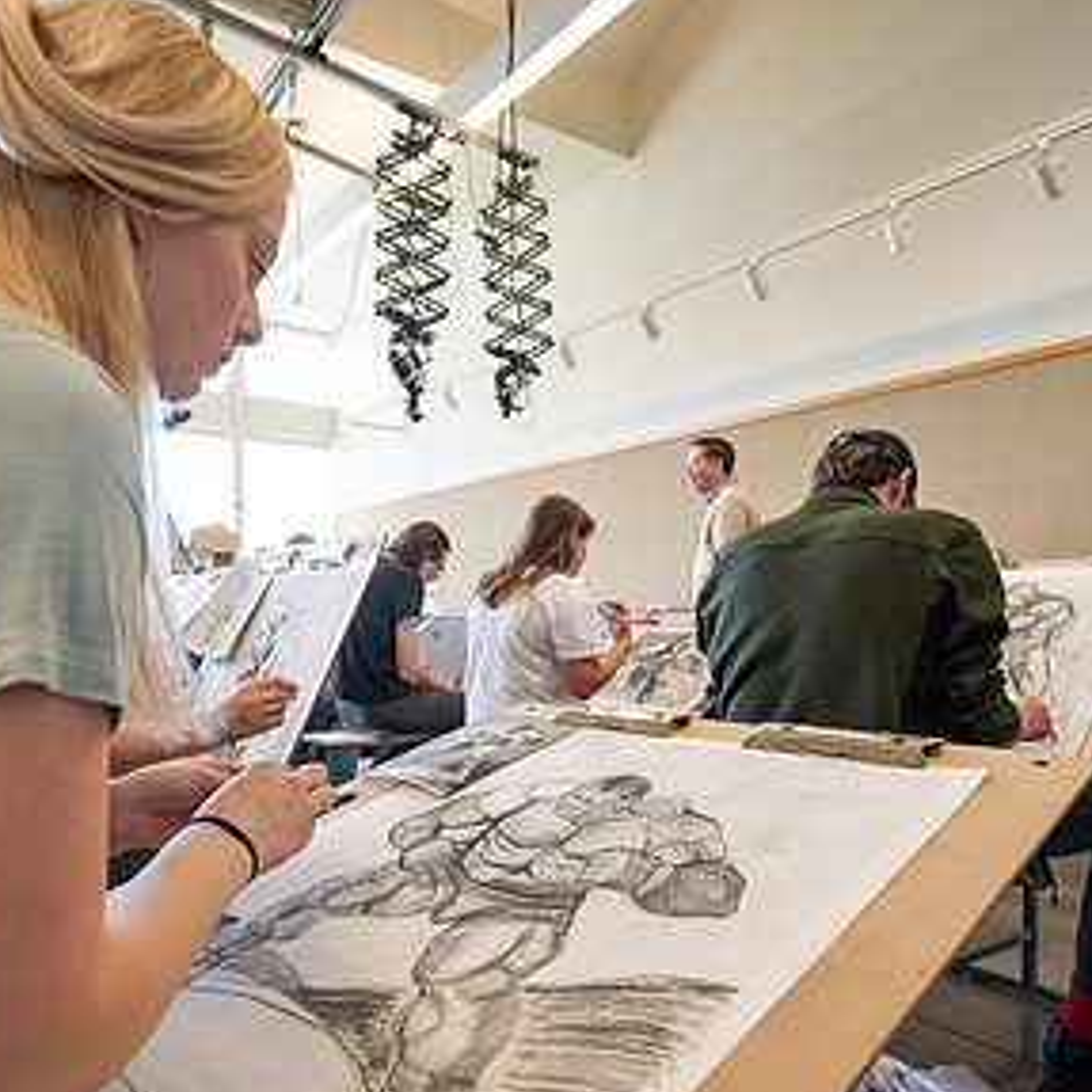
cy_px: 639
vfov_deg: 64.6
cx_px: 441
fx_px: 857
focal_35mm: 24
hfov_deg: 64.5
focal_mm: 14
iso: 800
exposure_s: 1/160
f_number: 4
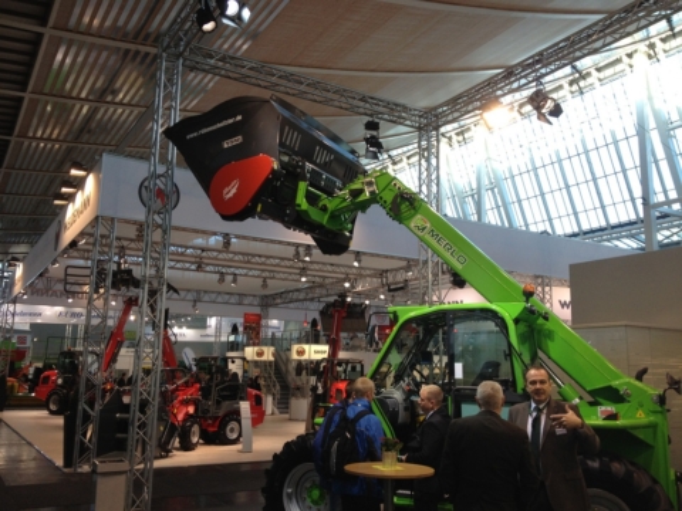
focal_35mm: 35
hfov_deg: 52.6
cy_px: 256
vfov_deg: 40.7
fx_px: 690
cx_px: 341
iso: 80
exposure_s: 1/120
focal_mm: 4.28
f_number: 2.4
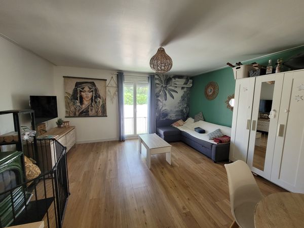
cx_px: 152
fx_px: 114
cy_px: 114
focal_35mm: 13
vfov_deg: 89.9
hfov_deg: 106.2
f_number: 2.2
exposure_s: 1/50
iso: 160
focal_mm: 1.74
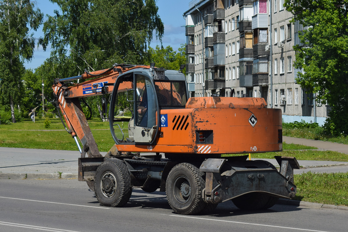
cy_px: 116
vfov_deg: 16.6
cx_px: 174
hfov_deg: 24.6
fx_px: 797
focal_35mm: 82
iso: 200
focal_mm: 55
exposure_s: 1/1250
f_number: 7.1
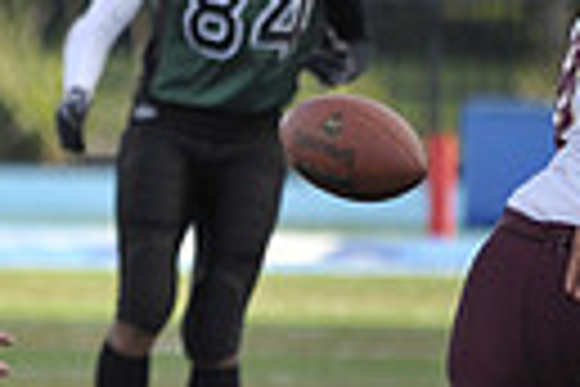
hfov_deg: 1.2
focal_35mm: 1713
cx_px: -602
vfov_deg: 0.8
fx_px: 27596
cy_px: 292
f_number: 6.3
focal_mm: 380
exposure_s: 1/1000
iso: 1100
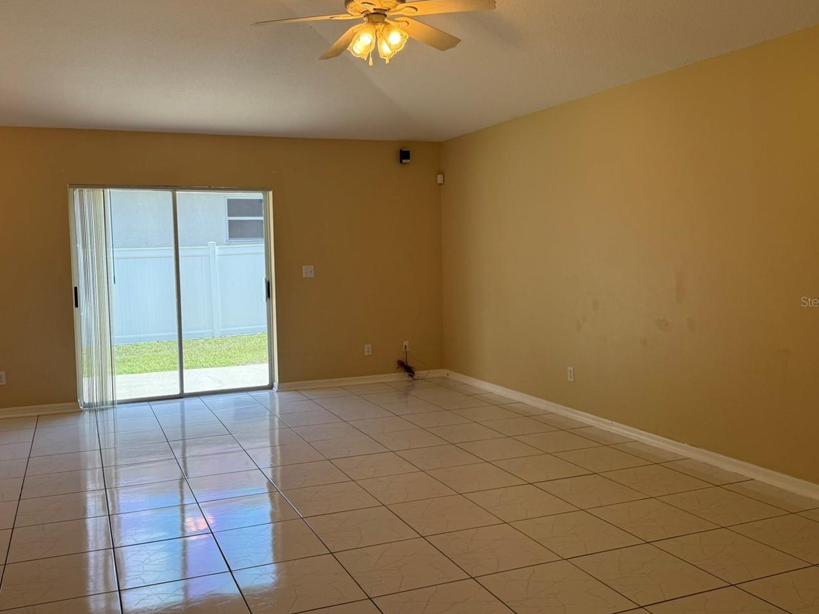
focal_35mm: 30
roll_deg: +0.7
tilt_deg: -2.8
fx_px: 710
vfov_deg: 46.8
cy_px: 301
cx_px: 349
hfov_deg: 59.7
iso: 100
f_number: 1.78
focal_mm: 6.76
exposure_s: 1/290
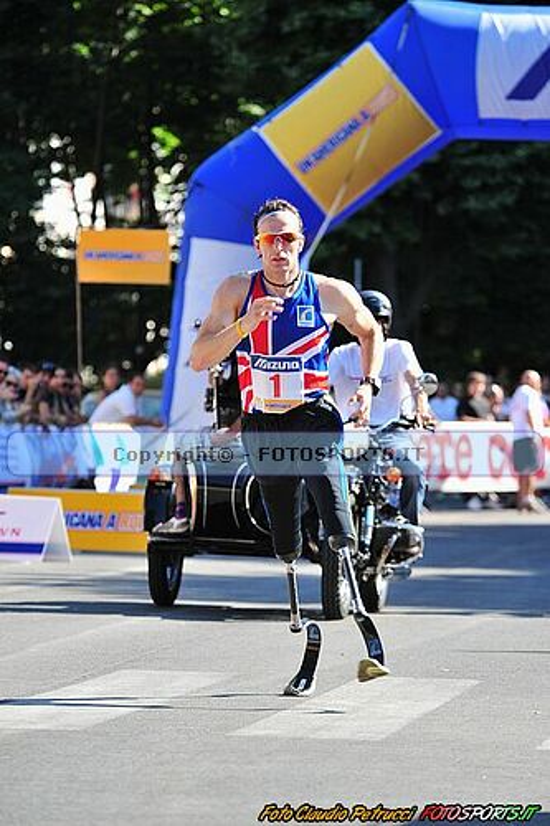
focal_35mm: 200
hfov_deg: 6.9
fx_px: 4586
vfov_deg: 10.3
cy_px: 413
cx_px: 275
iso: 200
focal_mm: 200
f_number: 5.3
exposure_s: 1/400
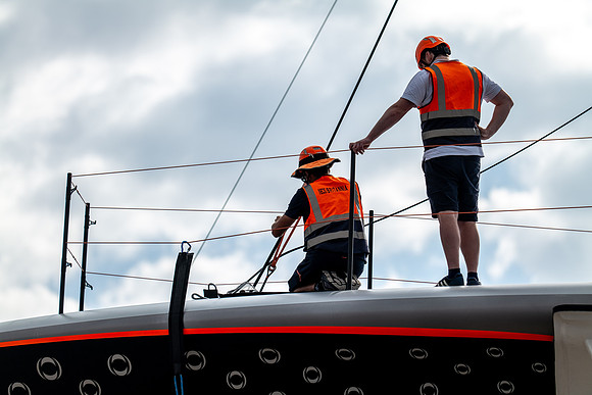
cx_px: 296
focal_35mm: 200
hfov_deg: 10.3
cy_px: 198
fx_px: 3290
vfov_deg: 6.9
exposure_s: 1/3200
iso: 100
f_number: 3.2
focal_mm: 200
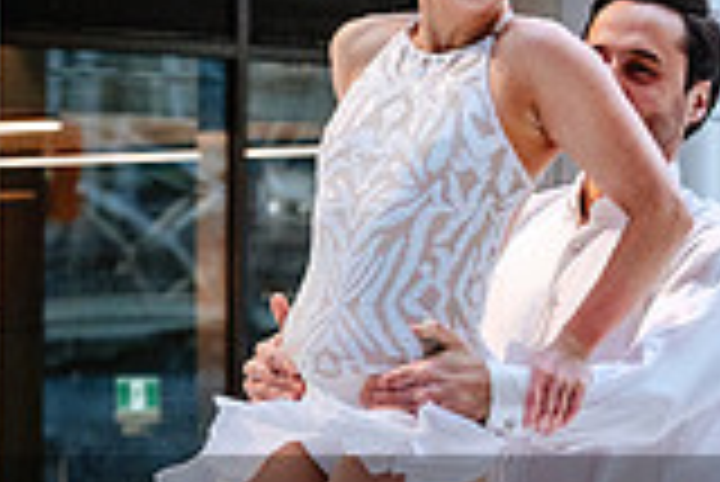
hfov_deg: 6.8
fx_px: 6085
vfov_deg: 4.5
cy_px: 629
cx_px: 594
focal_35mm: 304
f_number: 2.8
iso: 1600
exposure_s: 1/640
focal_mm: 56.3
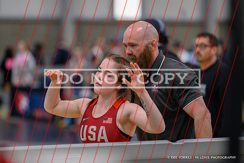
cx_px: 115
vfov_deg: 6.3
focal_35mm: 218
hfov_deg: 9.4
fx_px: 1477
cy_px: 95
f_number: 2.8
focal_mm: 170
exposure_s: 1/800
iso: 1250
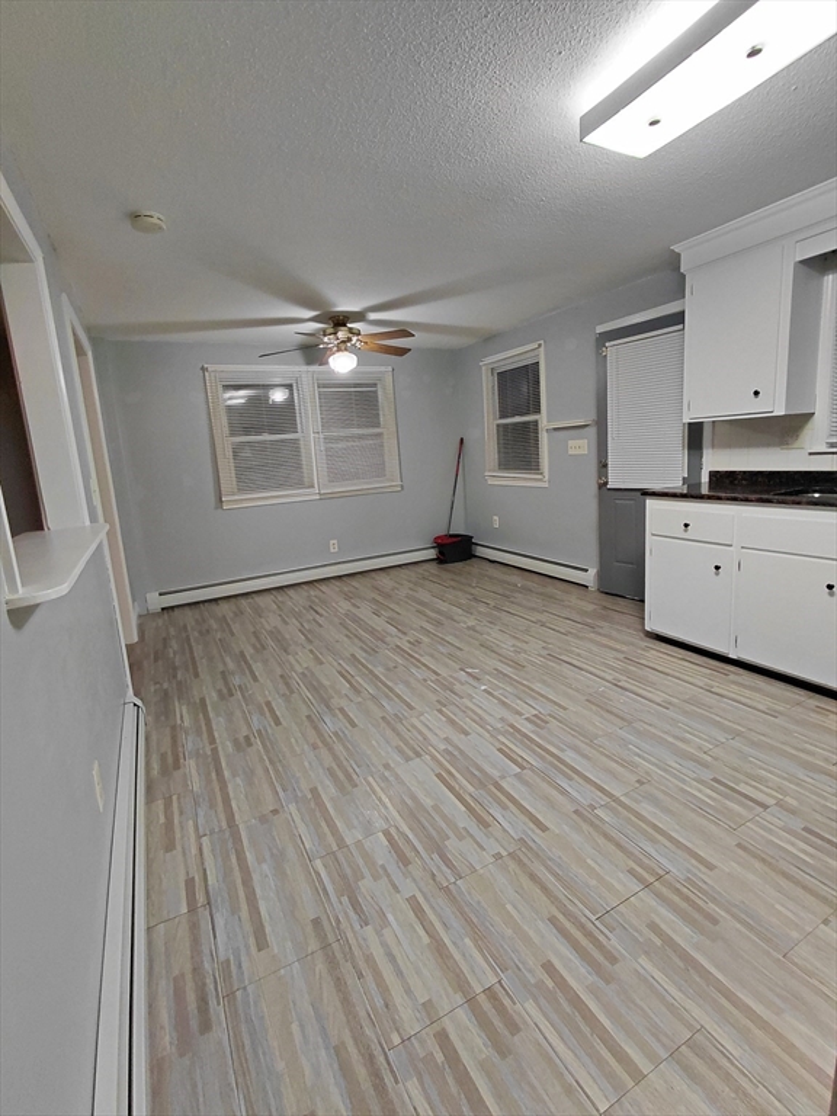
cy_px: 558
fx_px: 516
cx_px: 418
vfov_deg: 94.5
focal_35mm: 16
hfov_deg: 78.1
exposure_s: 1/60
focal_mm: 1.64
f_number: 2.2
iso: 200
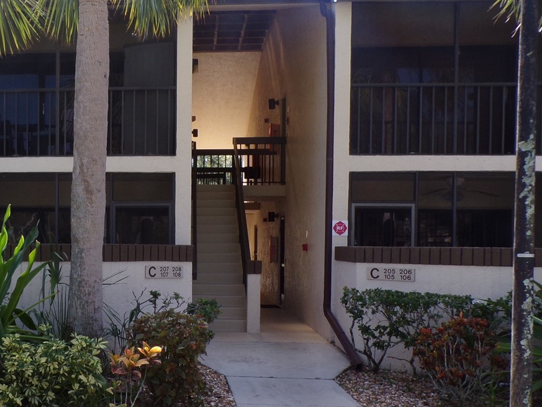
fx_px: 689
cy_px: 249
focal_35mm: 44
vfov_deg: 32.8
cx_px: 125
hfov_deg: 41.5
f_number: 5.8
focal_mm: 4.3
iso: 80
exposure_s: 1/90
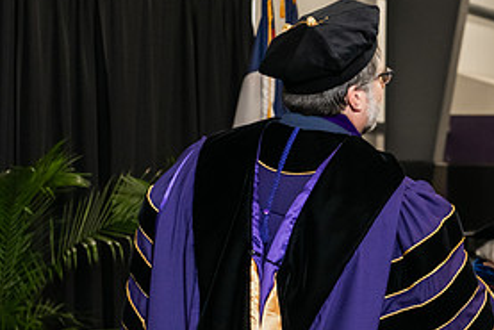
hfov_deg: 14.6
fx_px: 1895
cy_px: 104
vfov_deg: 9.9
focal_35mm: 138
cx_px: 503
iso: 2500
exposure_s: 1/200
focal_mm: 66
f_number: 5
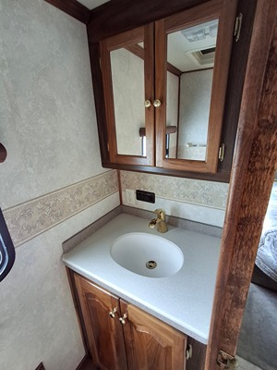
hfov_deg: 78.1
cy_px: 185
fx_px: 171
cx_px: 138
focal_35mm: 16
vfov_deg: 94.5
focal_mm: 1.64
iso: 50
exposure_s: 1/60
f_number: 2.2
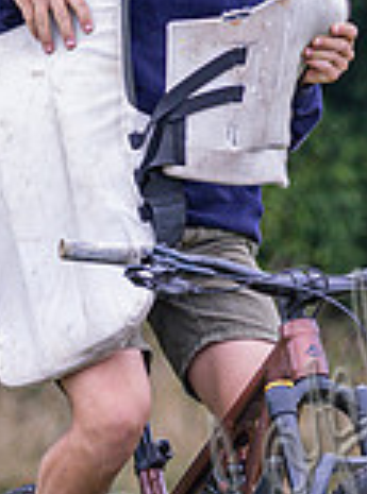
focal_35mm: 1158
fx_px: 16484
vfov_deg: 1.7
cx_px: 181
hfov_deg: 1.3
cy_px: 213
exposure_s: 1/800
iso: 500
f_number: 5
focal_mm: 180
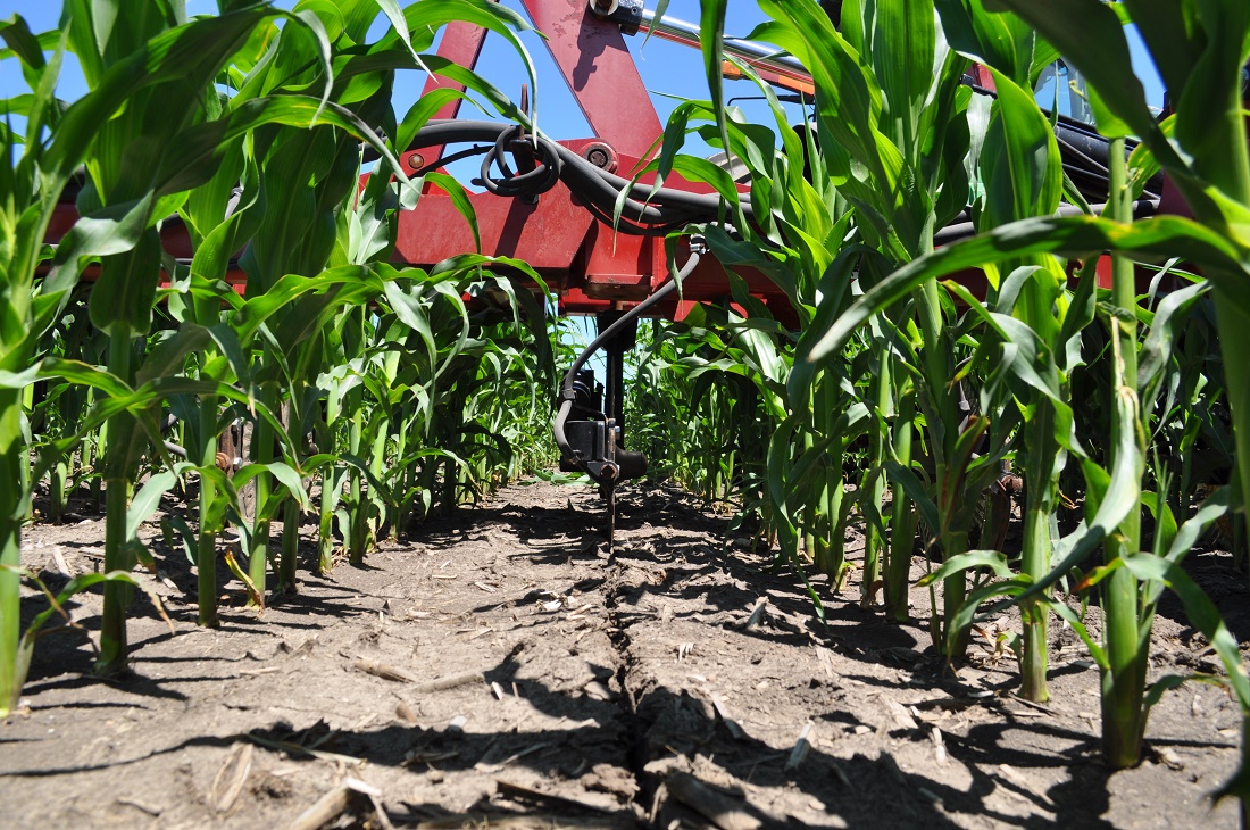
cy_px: 415
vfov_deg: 47.8
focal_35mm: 27
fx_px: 936
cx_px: 625
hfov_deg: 67.5
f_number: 9
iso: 200
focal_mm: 18
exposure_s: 1/320
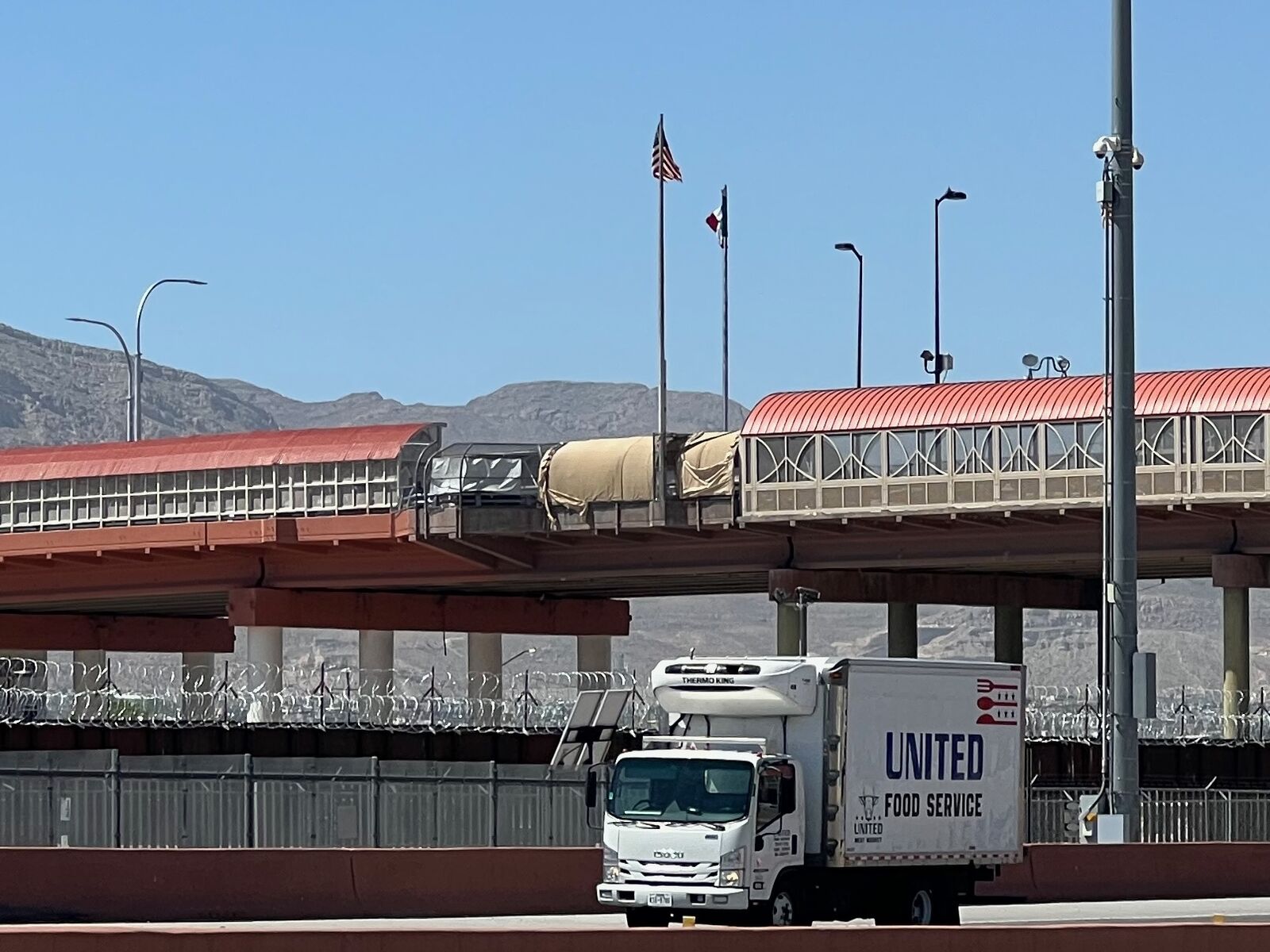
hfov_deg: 25.3
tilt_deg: +3.3
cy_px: 476
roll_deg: +0.3
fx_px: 2825
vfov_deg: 19.1
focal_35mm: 77
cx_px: 635
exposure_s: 1/1130
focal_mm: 9
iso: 32
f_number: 2.8
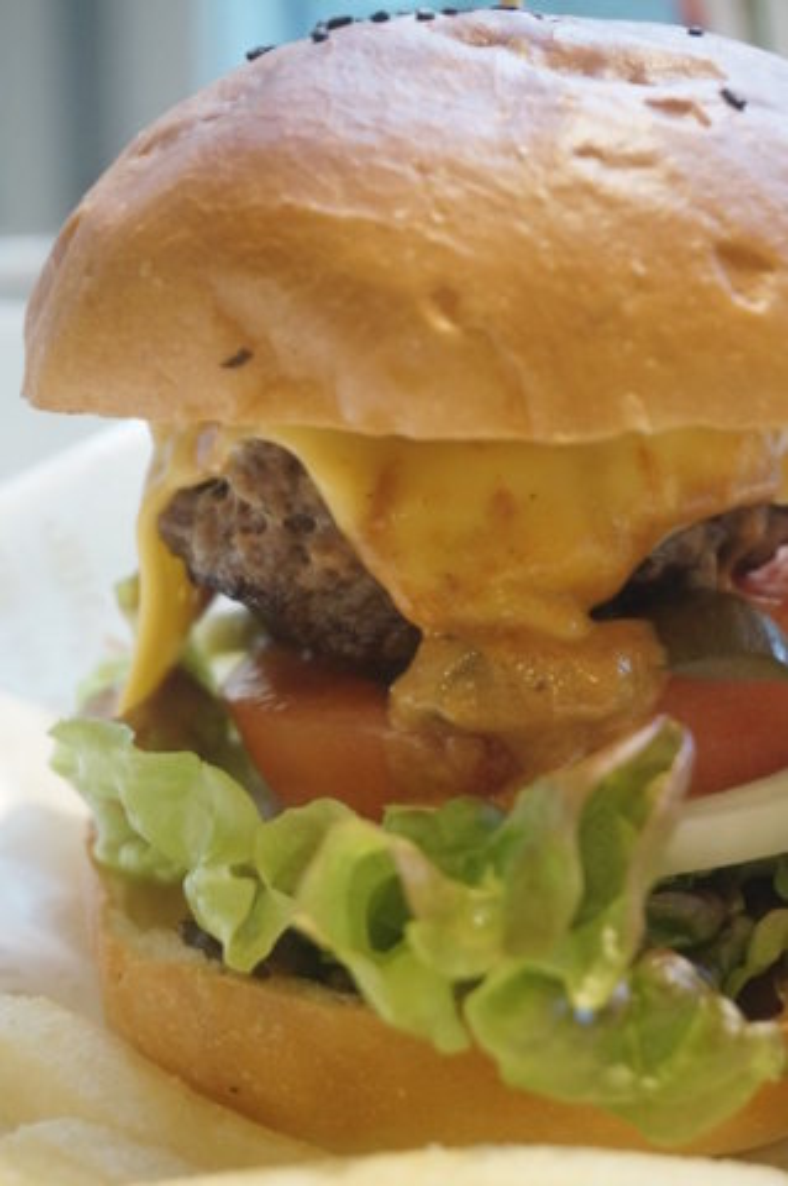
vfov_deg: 28.1
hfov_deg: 18.9
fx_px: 2369
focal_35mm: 72
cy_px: 593
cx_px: 394
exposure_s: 1/60
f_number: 5.6
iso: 3200
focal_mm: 48
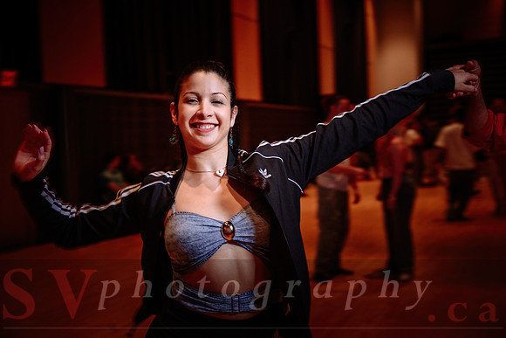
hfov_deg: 41.9
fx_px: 661
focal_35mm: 47
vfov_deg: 28.7
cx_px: 253
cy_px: 169
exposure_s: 1/60
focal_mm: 47
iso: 500
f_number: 3.5
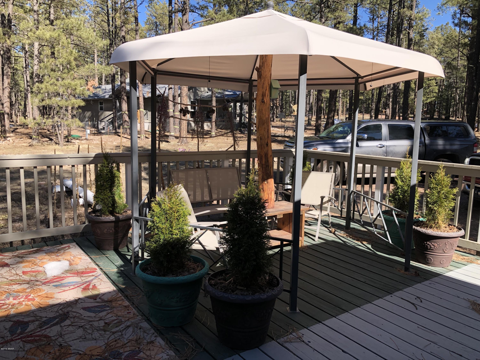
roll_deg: -0.6
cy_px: 180
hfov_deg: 63.4
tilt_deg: -7.4
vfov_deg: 49.7
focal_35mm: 28
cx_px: 240
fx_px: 388
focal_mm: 3.99
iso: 20
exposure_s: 1/706
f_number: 1.8
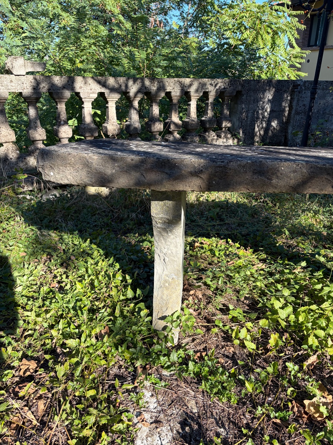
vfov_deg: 67.3
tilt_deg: -21.7
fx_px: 333
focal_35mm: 26
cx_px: 166
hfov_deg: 53.1
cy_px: 222
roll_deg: +0.9
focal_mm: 5.96
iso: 50
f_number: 1.6
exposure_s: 1/716
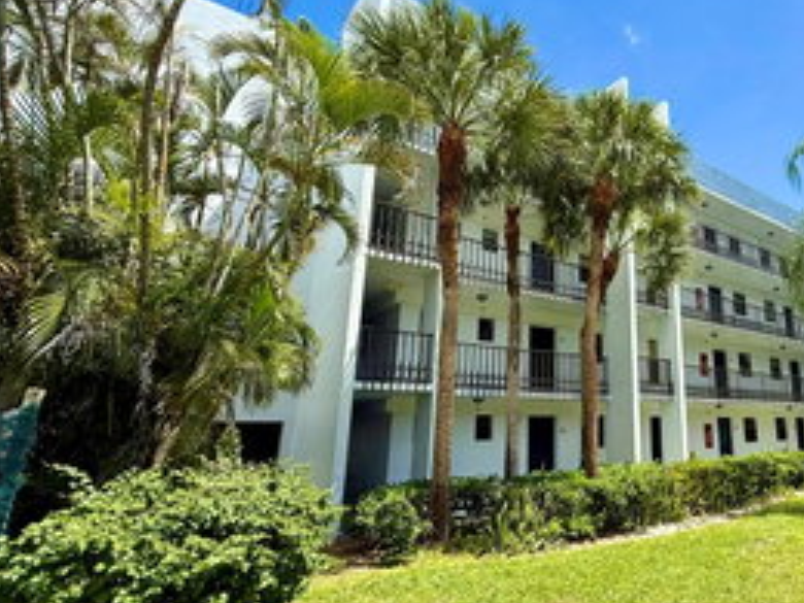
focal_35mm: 23
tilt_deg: +14.3
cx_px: 623
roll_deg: +1.4
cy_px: 303
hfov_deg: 68.1
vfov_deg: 58.9
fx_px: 534
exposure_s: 1/1087
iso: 50
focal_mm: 2.22
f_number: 2.2
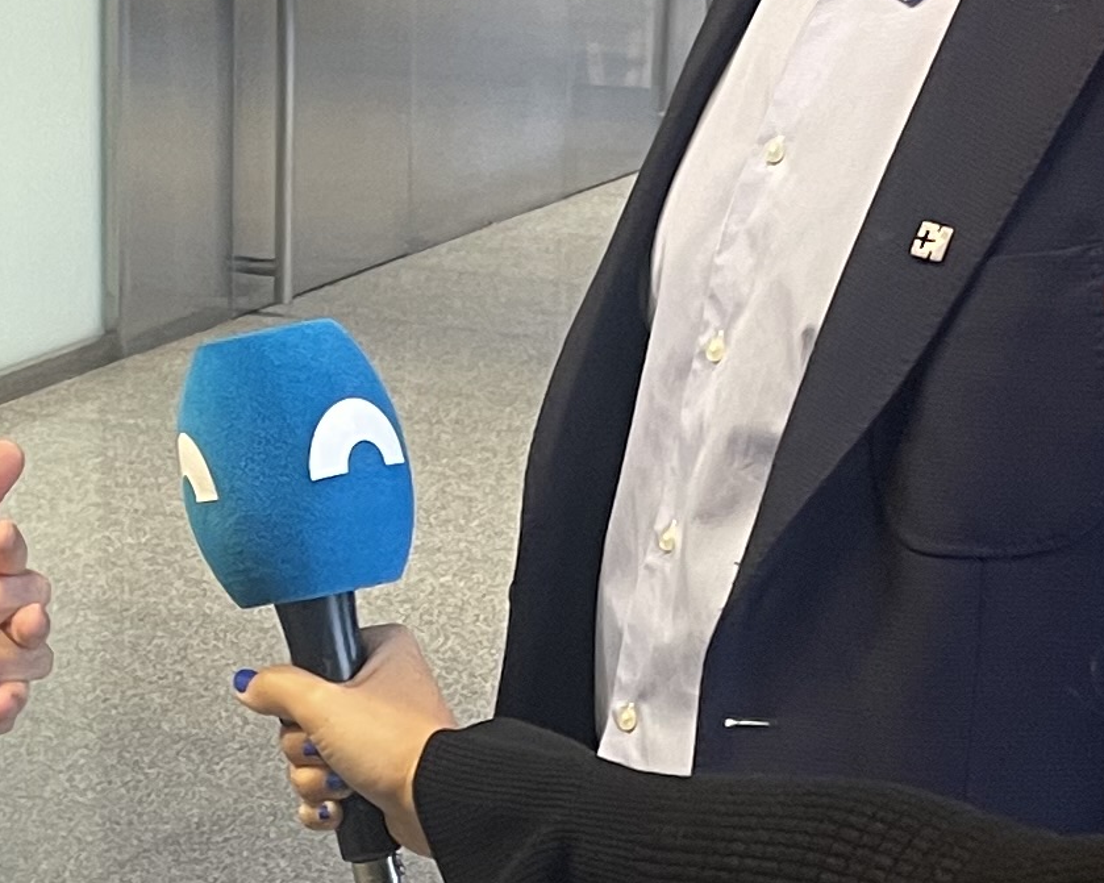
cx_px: 354
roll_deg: -1.2
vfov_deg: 12.5
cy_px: 812
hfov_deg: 15.7
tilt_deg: -18.4
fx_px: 3986
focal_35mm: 122
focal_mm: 4.2
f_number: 1.6
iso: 125
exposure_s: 1/50
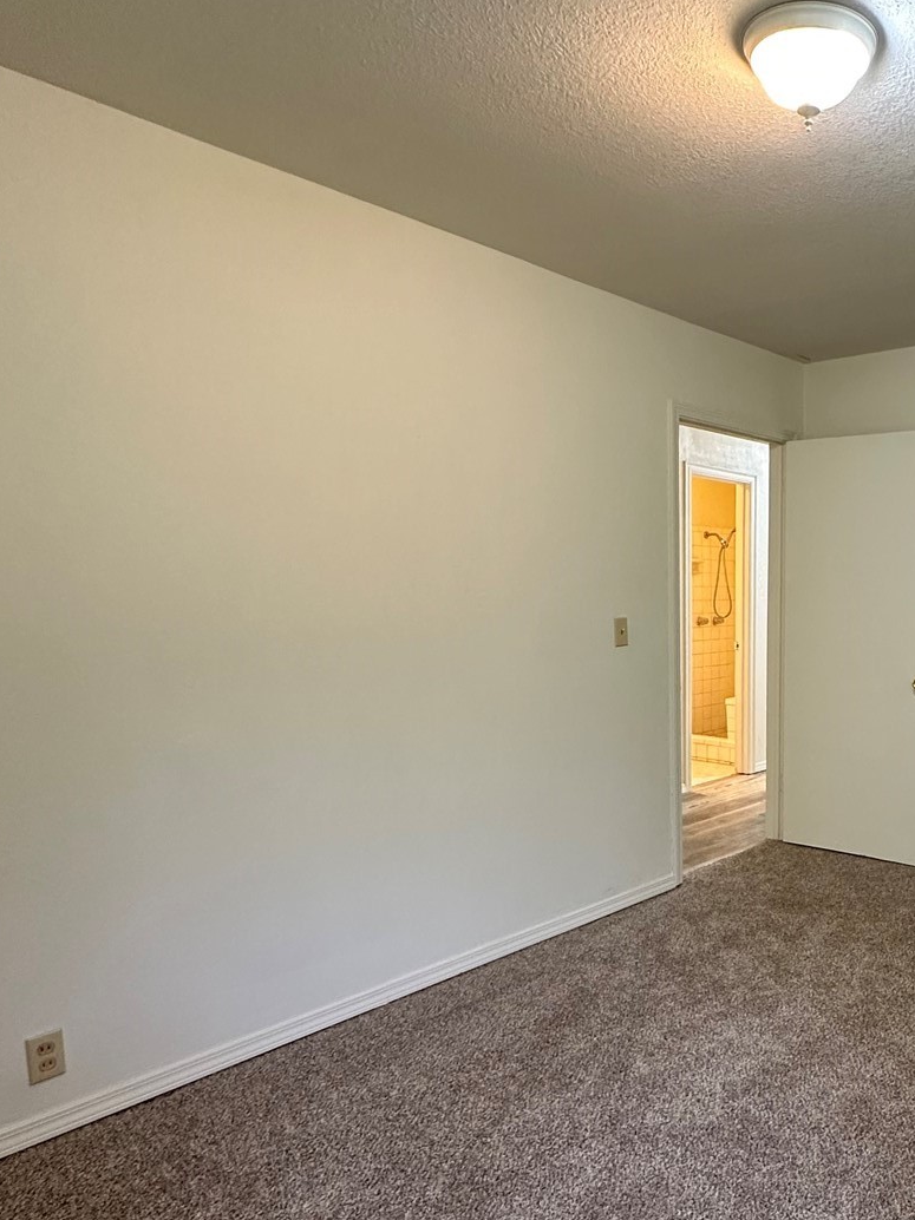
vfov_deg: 67.0
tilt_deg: -6.2
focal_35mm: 26
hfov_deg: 48.6
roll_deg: -1.3
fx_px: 917
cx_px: 787
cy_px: 694
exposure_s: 1/60
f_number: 2.2
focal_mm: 2.22
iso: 200
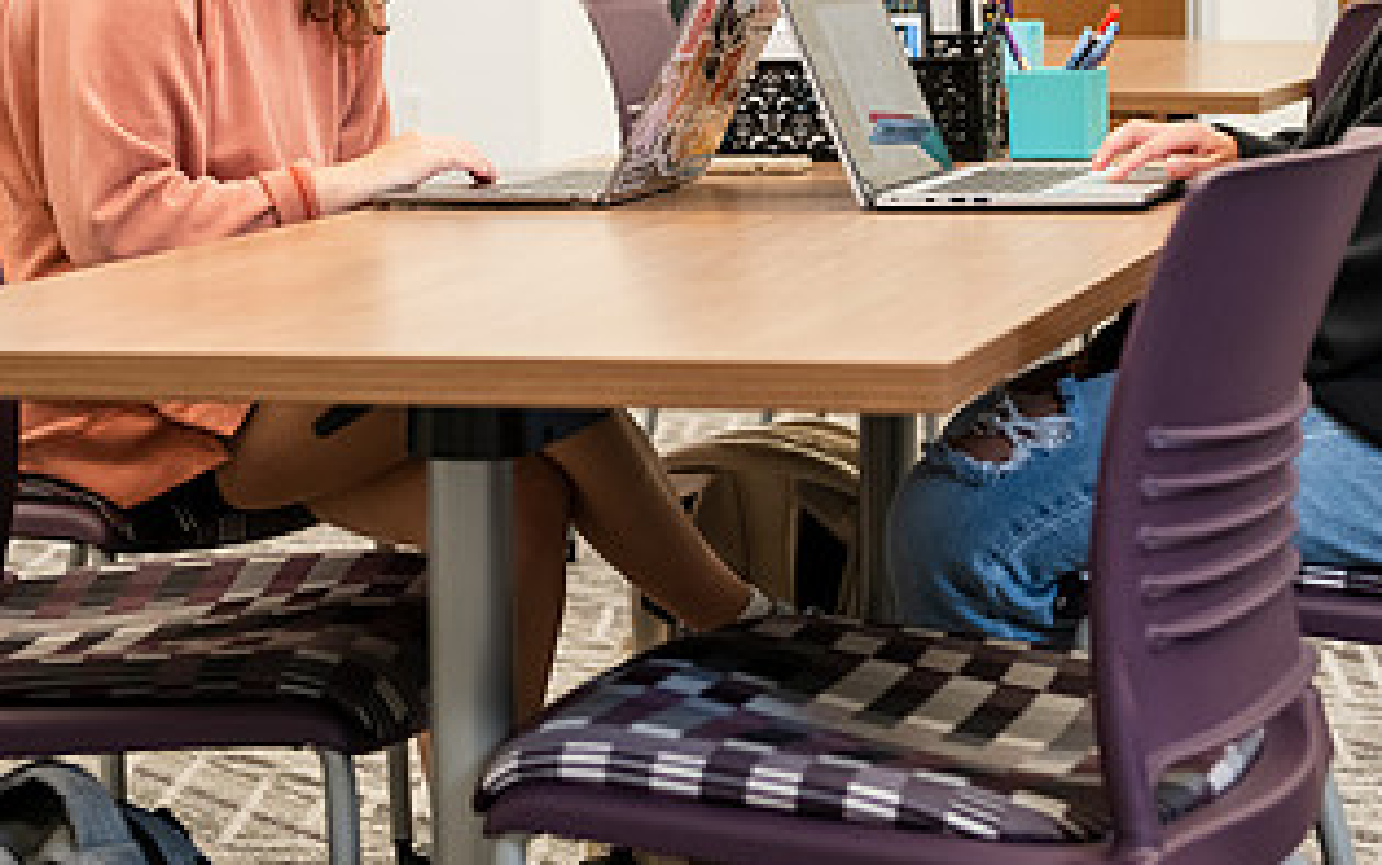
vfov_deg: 13.8
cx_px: 676
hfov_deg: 22.1
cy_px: 42
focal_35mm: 94
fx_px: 3541
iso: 1000
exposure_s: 1/200
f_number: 3.2
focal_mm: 50
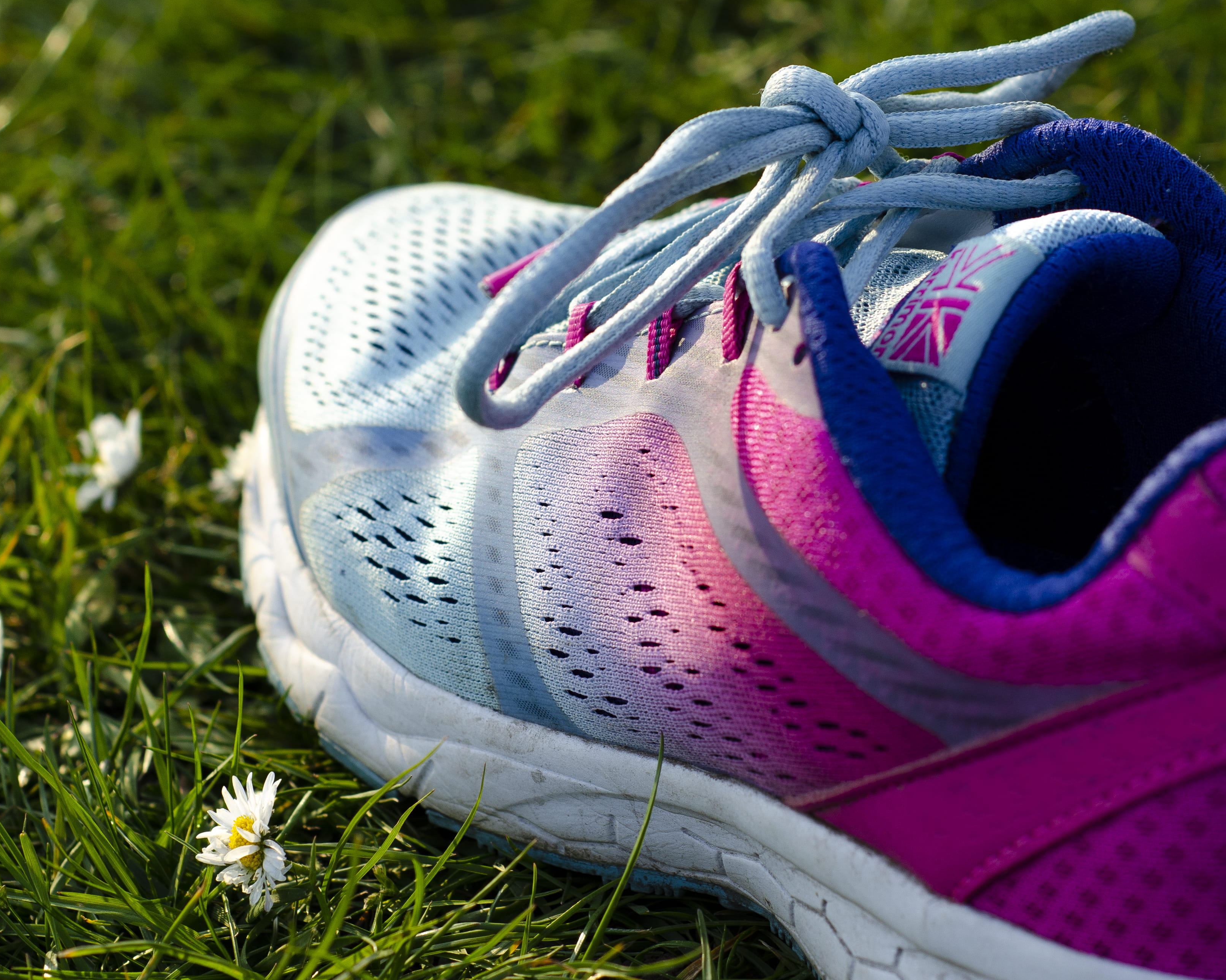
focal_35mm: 107
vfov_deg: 14.4
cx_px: 613
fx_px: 3882
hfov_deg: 17.9
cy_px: 374
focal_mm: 50
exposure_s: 1/400
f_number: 4.5
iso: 100
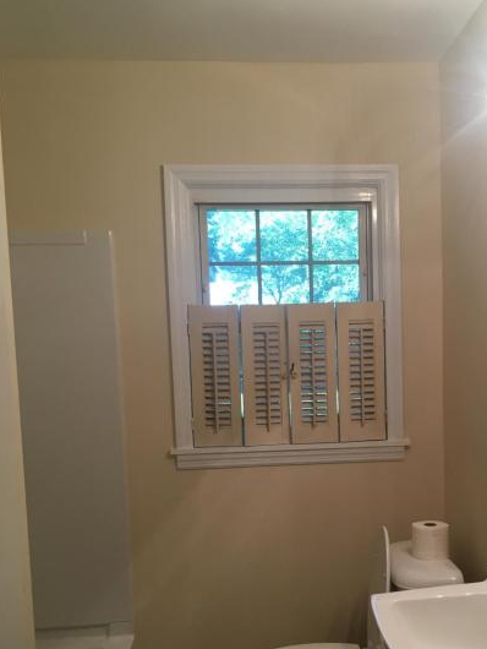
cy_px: 405
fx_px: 787
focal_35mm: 42
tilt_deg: -5.6
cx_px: 329
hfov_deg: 34.0
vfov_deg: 44.4
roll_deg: +1.4
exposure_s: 1/30
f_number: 2.2
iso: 32
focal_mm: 4.15
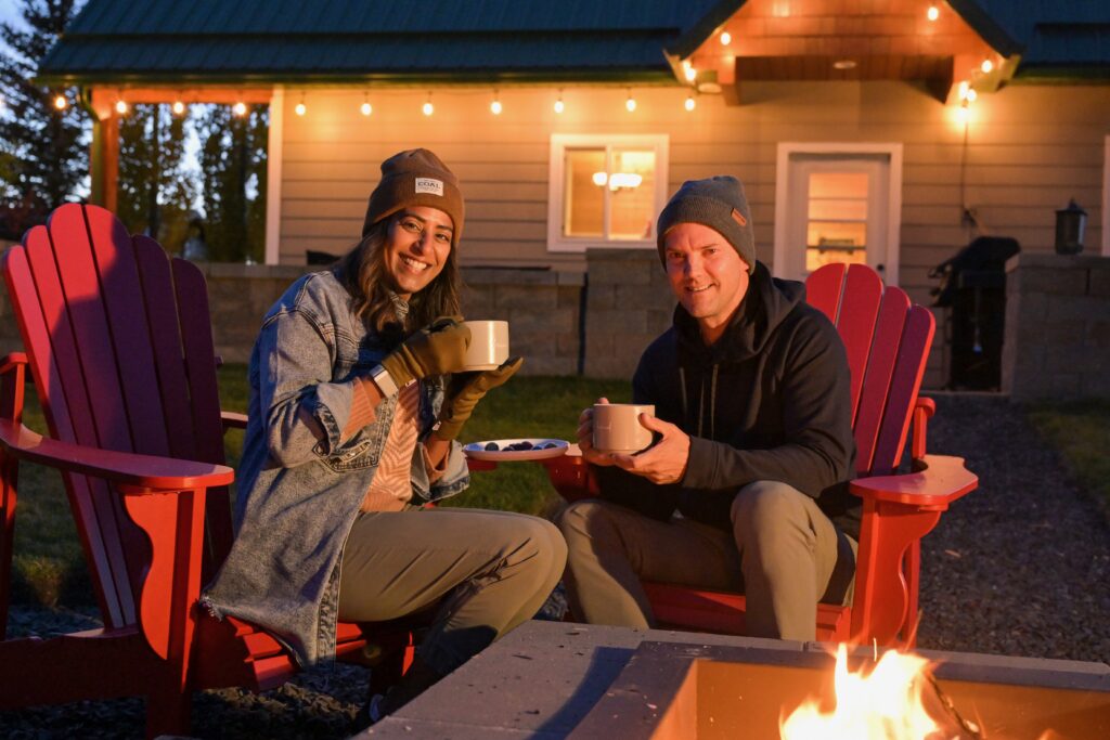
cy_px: 370
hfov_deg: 59.5
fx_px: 971
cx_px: 555
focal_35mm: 32
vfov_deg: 41.7
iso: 2500
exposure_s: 1/30
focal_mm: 31.5
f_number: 3.5
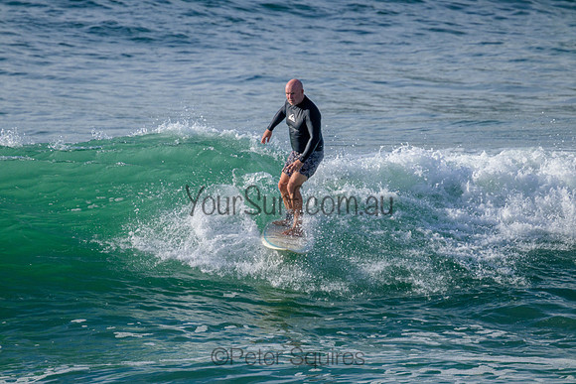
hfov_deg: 2.6
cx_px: 288
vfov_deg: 1.7
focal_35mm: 800
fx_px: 12802
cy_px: 192
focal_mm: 800
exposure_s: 1/2000
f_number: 11
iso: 640
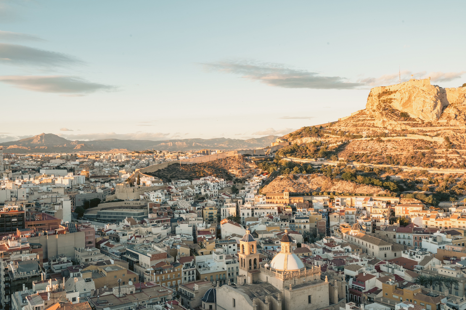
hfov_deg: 54.5
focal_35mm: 35
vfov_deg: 37.8
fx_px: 453
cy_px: 155
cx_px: 233
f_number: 11
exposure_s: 1/40
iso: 200
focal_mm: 35
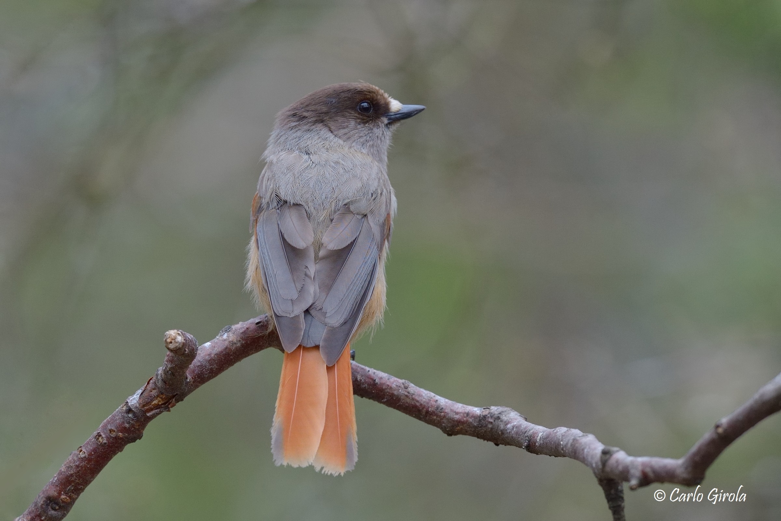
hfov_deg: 3.4
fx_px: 13016
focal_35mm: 600
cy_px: 260
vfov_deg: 2.3
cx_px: 390
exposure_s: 1/200
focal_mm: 600
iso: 2200
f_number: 6.3
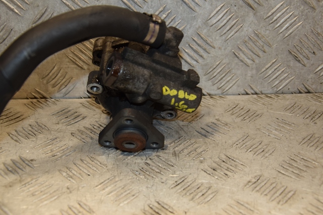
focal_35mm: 51
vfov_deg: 26.5
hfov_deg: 38.9
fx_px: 457
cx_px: 162
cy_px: 108
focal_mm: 34
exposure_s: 1/200
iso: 800
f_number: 5.6
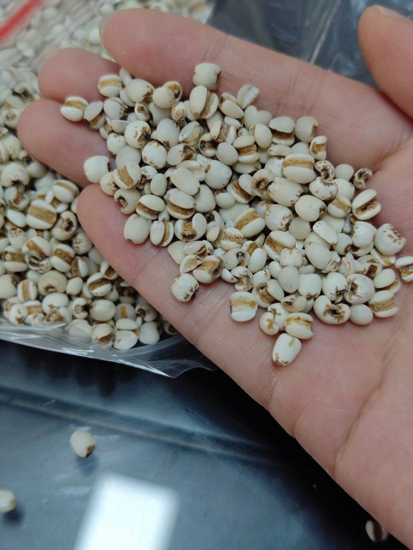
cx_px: 206
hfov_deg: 31.5
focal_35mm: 46
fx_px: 732
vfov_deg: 41.2
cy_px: 275
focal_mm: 8.72
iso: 1600
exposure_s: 1/700
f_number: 2
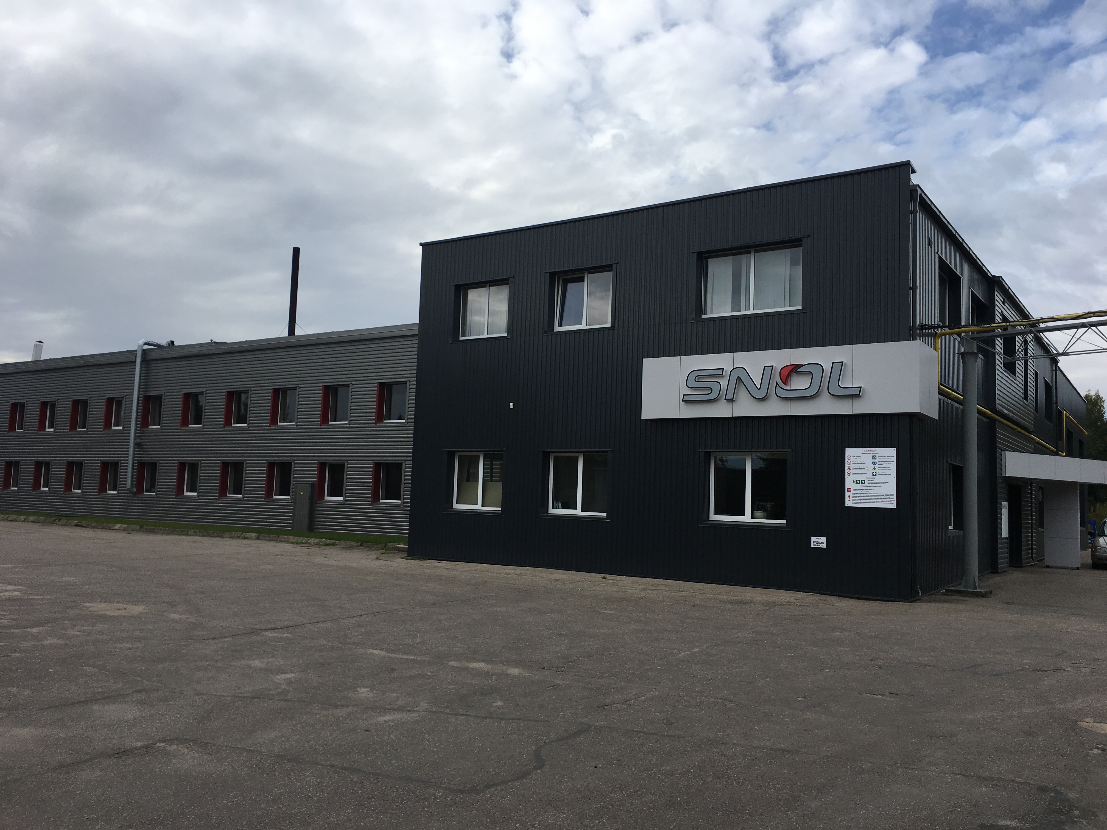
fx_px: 927
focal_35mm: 29
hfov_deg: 61.7
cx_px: 554
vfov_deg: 48.2
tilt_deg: +7.6
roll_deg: -2.0
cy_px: 415
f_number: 2.2
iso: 25
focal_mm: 4.15
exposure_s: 1/1183
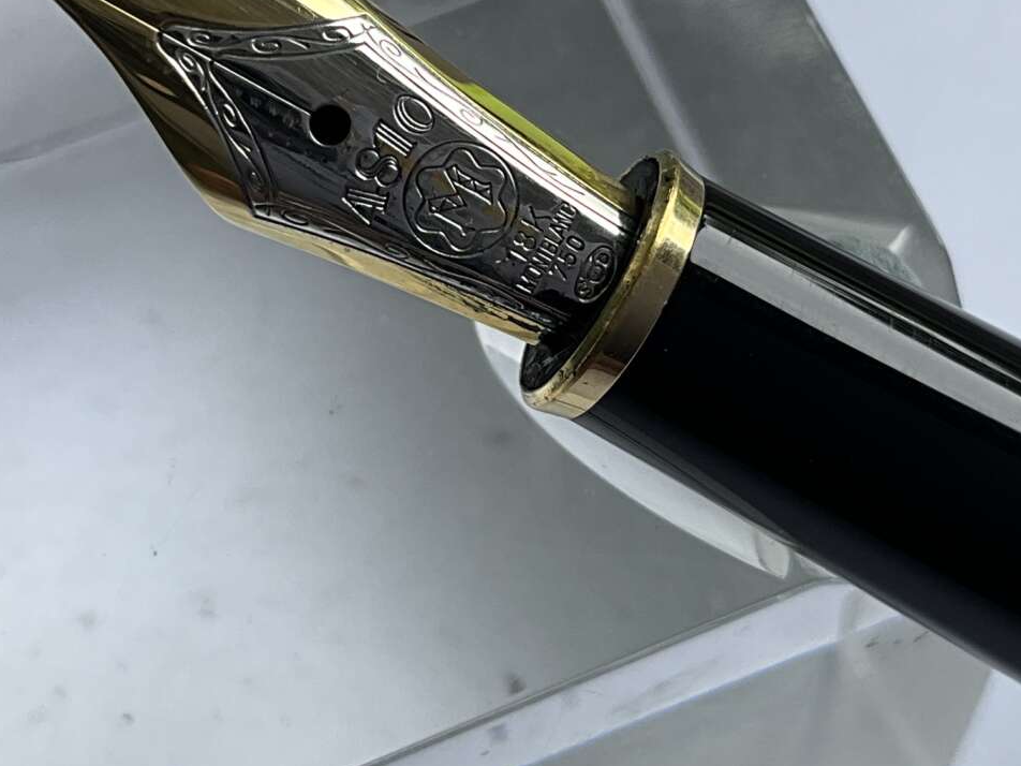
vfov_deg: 18.8
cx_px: 595
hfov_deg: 25.0
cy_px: 249
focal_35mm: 78
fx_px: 2301
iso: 25
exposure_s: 1/260
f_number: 1.8
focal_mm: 3
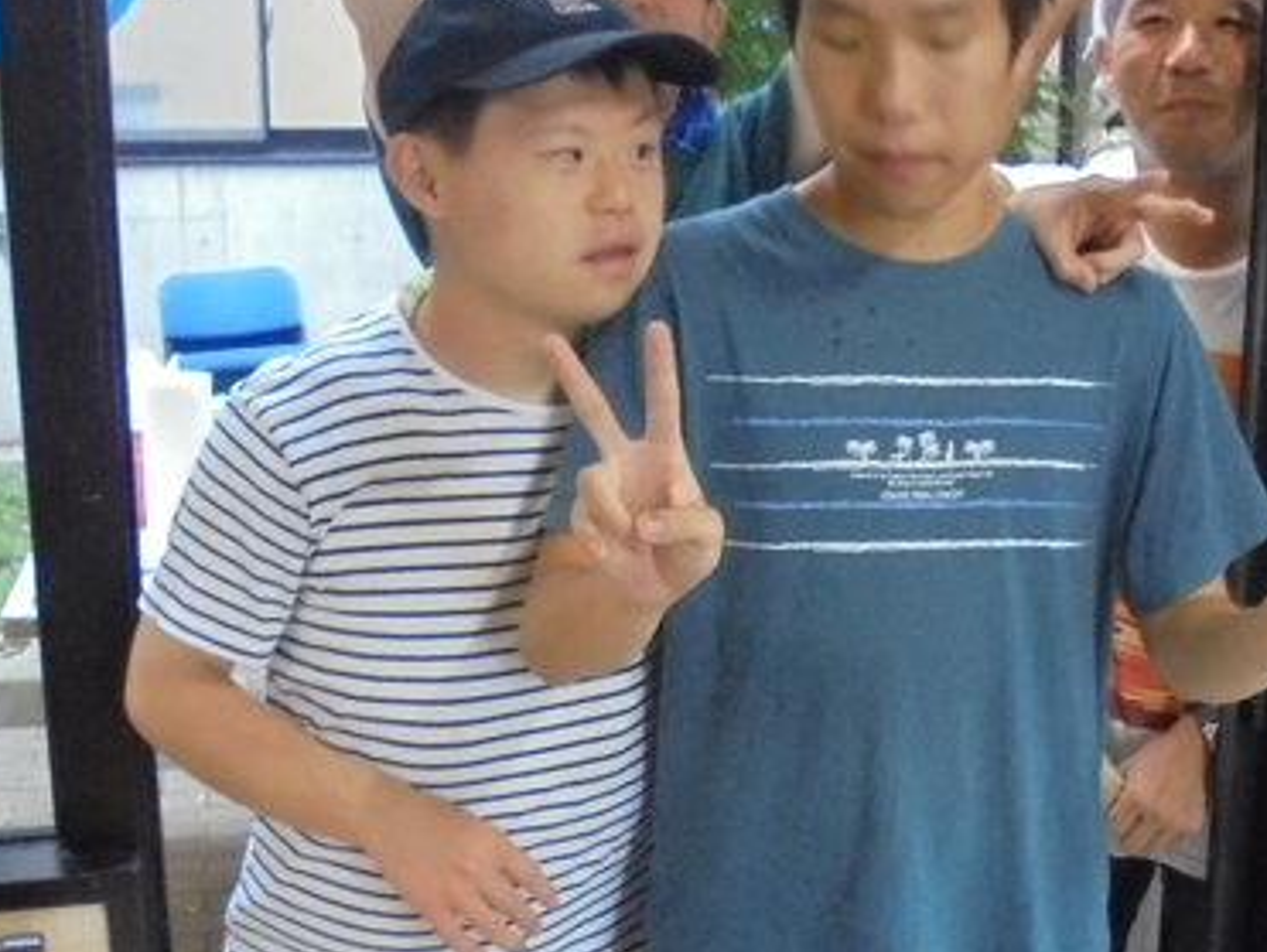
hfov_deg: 33.9
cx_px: 874
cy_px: 621
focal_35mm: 56
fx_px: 2052
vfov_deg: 26.0
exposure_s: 1/20
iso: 500
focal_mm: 4.6
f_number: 3.5
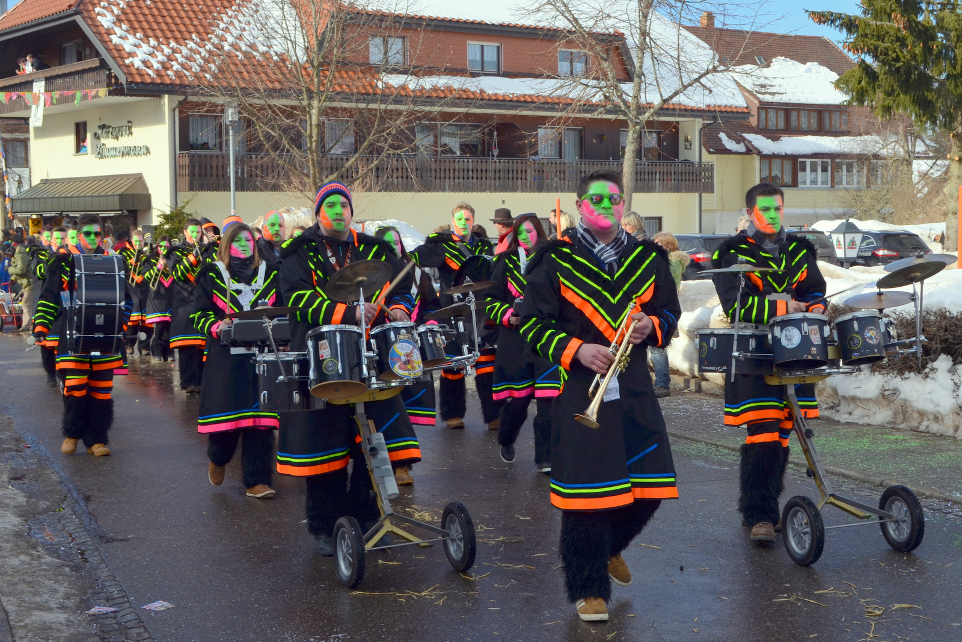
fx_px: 1163
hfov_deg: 44.9
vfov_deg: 30.9
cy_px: 321
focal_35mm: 44
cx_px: 481
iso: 100
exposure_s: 1/200
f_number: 9
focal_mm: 29
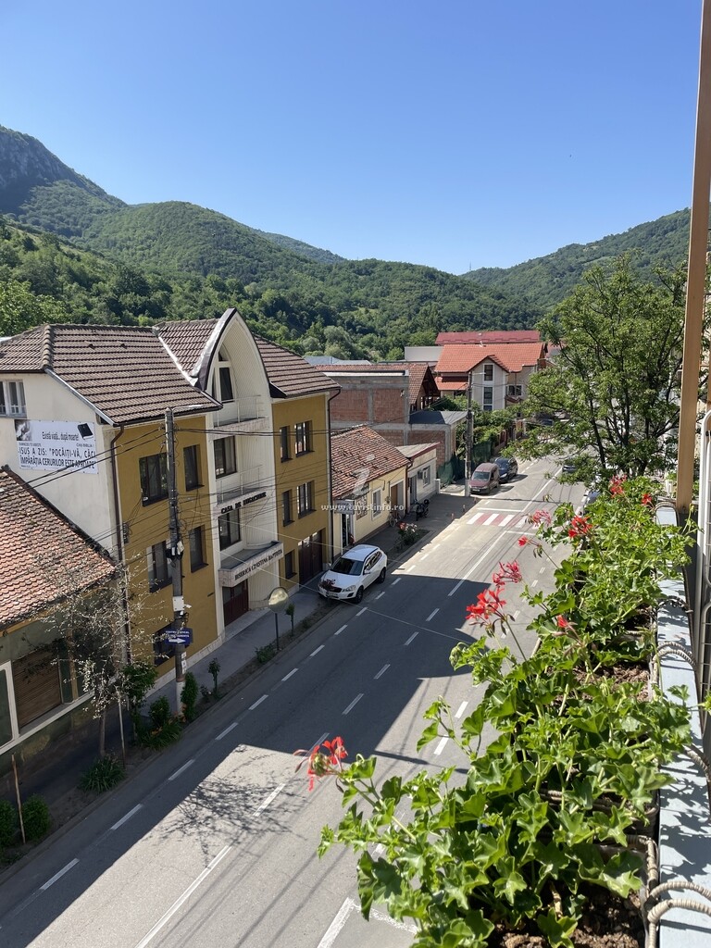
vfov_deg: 67.3
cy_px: 474
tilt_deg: -10.2
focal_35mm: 26
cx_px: 356
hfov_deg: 53.1
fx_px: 712
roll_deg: +1.5
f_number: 1.6
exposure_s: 1/2506
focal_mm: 4.2
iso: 32
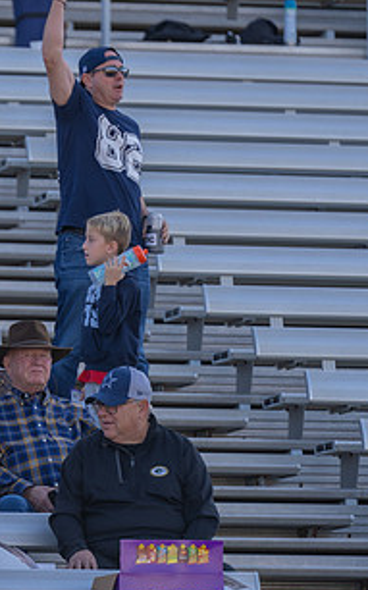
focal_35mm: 386
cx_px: -170
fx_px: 6200
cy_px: 338
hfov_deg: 3.4
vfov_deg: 5.4
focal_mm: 200
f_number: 2.8
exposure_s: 1/800
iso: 160
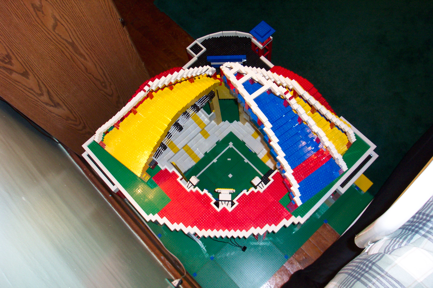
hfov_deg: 54.4
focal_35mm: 35
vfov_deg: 37.9
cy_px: 144
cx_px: 216
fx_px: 421
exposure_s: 1/30
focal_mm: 7.5
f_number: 2.8
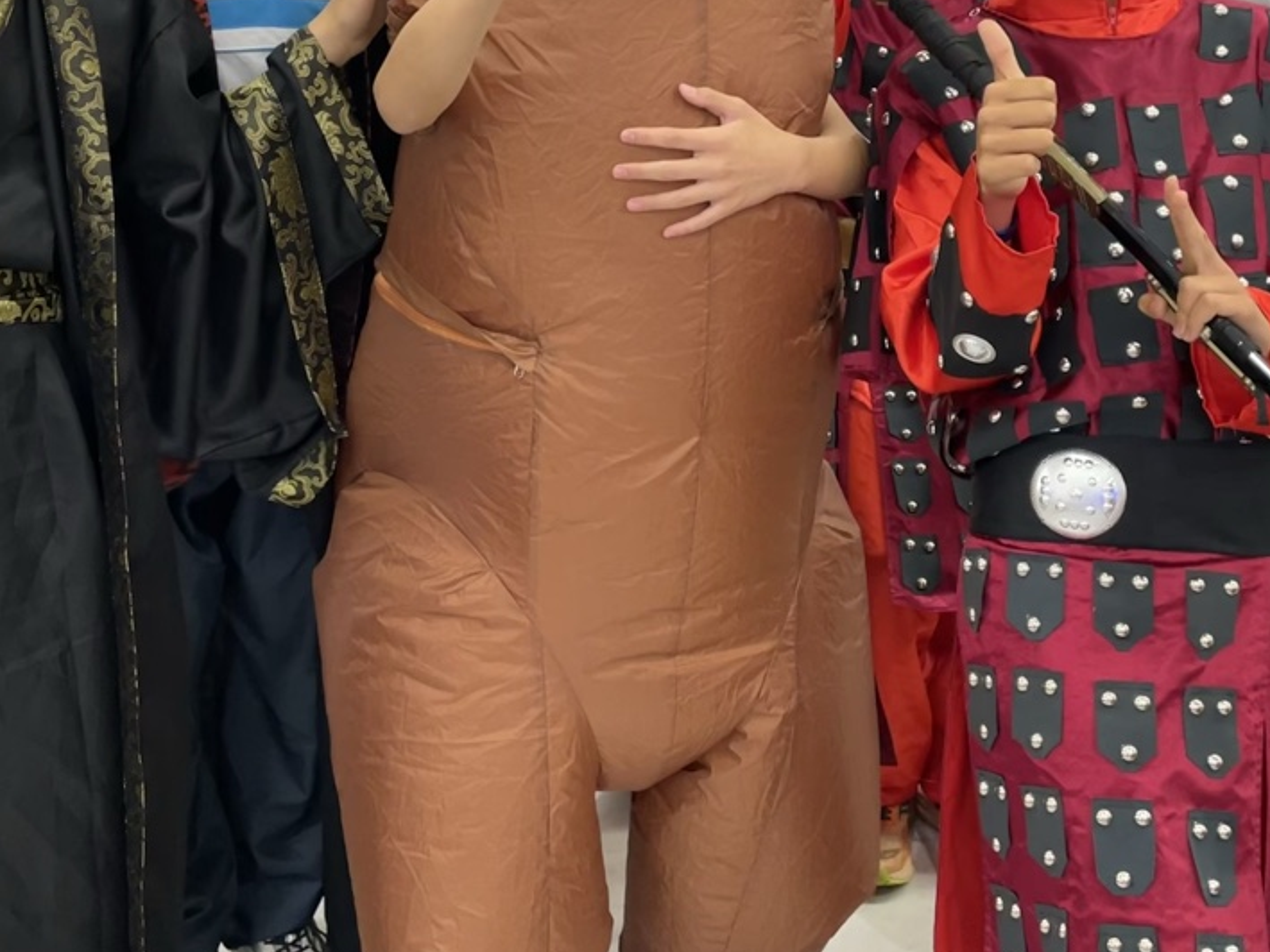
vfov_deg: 32.2
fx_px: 1615
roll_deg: +2.1
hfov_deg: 42.9
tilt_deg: -10.5
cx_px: 602
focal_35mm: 44
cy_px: 222
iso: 160
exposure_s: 1/60
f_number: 1.6
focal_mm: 4.2
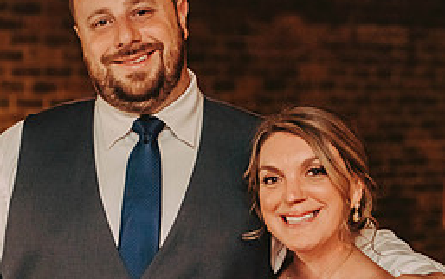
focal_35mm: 161
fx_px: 1954
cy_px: 254
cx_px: 237
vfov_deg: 8.1
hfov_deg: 13.0
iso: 2000
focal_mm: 70
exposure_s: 1/200
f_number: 3.2
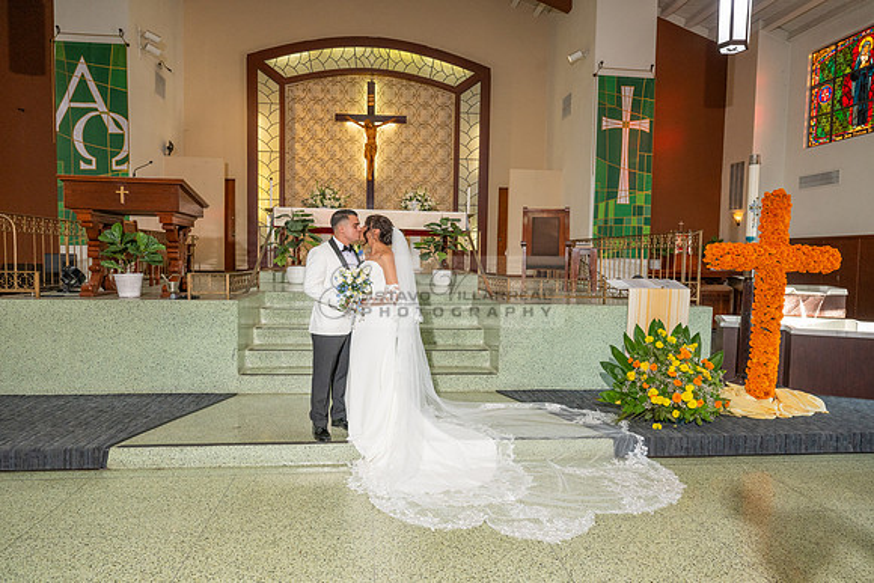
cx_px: 437
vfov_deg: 53.2
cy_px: 292
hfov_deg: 73.7
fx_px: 583
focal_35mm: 24
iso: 800
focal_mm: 24
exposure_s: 1/160
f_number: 5
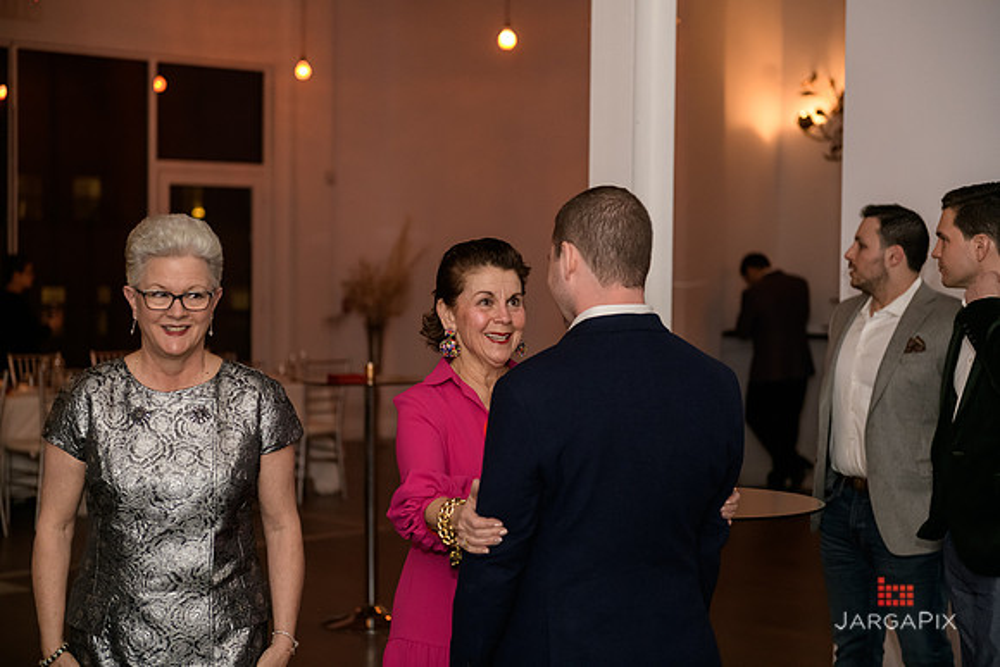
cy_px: 334
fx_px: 1945
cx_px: 500
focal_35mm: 70
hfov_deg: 28.8
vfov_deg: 19.5
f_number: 3.2
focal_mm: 70
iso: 1600
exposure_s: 1/125
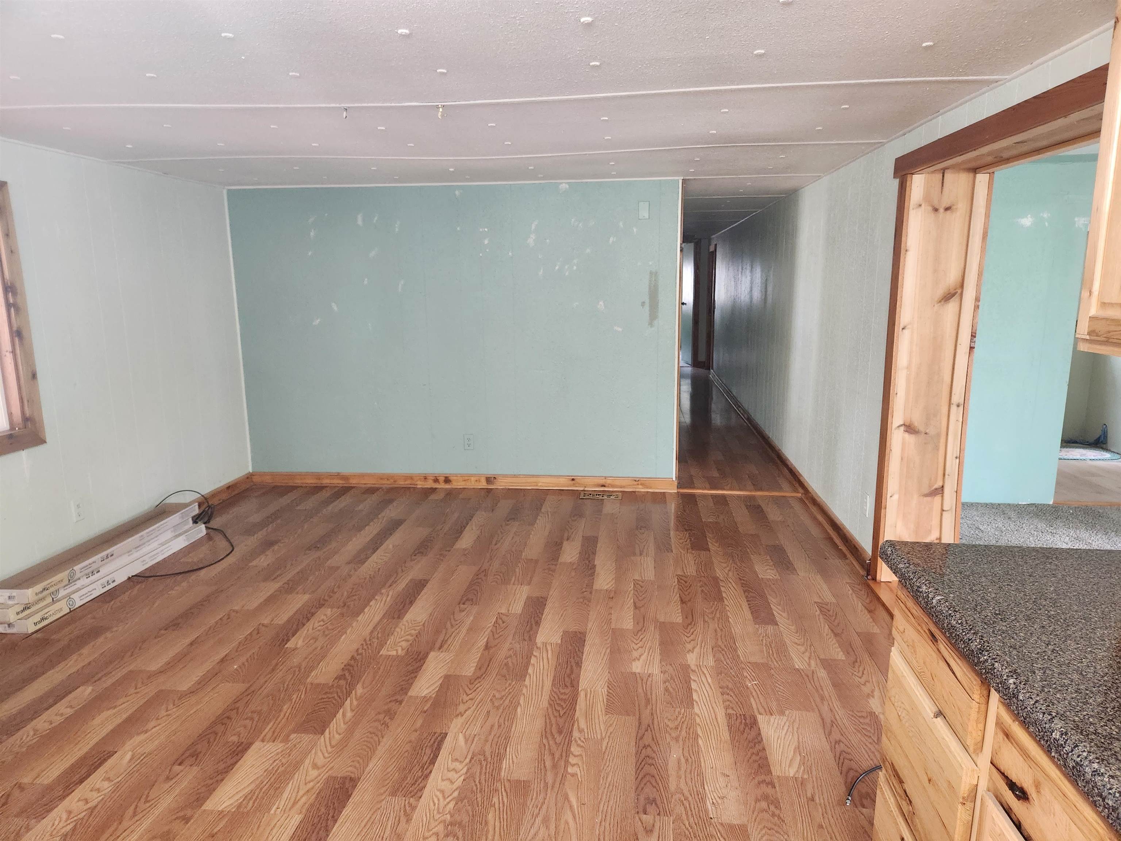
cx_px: 560
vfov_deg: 58.9
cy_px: 420
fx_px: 745
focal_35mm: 23
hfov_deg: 73.9
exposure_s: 1/120
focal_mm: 5.4
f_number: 1.8
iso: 1000
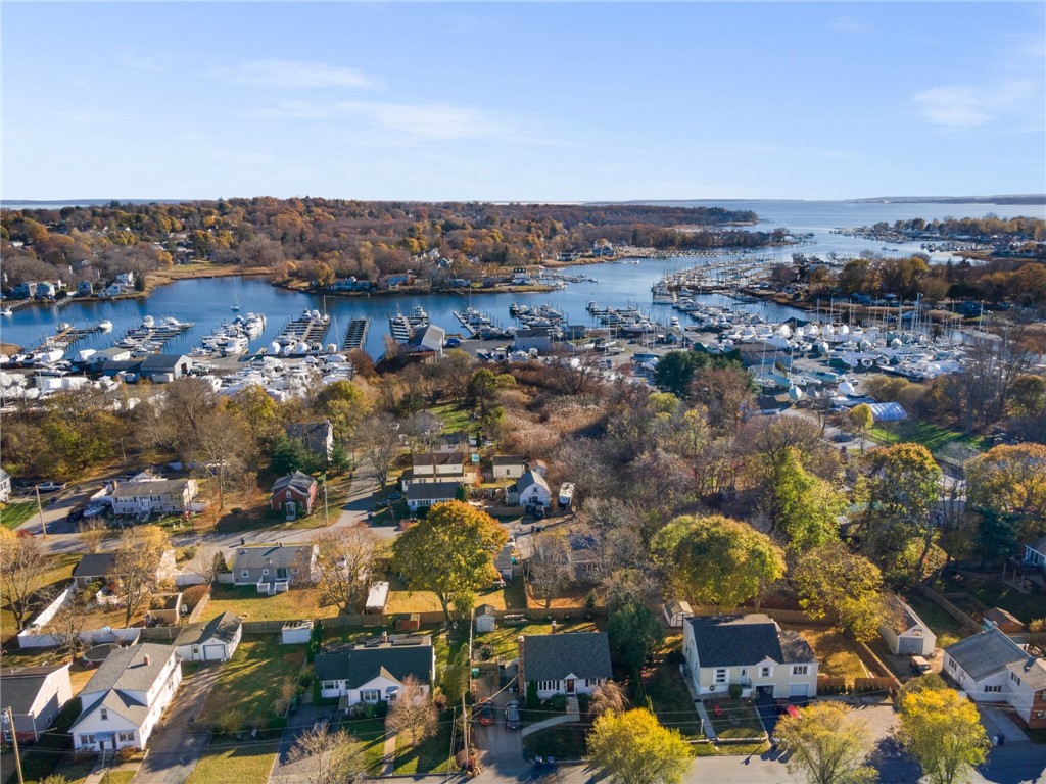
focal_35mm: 24
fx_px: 725
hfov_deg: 71.6
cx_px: 523
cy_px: 392
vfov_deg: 56.8
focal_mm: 4.5
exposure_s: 1/500
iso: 100
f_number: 2.8
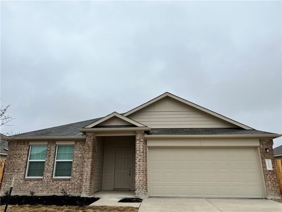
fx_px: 212
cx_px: 141
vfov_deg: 53.1
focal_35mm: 26
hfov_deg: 67.3
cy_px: 106
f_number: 1.5
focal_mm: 5.7
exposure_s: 1/3831
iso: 50
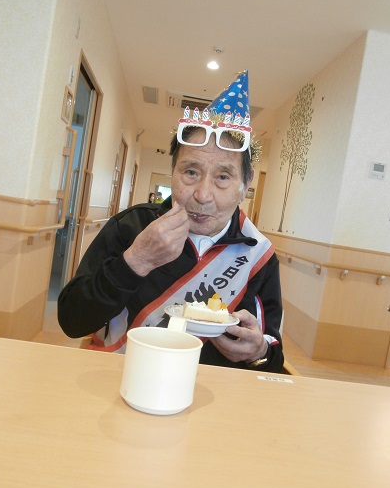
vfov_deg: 55.7
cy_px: 240
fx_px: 462
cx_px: 192
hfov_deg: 45.8
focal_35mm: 32
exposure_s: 1/25
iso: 400
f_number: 3.5
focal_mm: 5.36
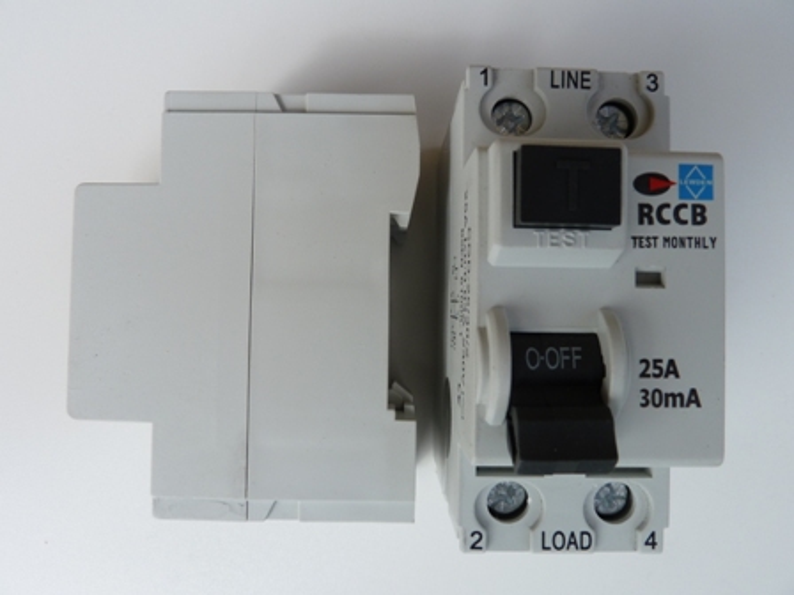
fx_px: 573
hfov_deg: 69.4
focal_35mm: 25
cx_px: 397
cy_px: 298
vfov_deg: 54.9
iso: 80
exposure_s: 1/320
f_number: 4
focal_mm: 4.1
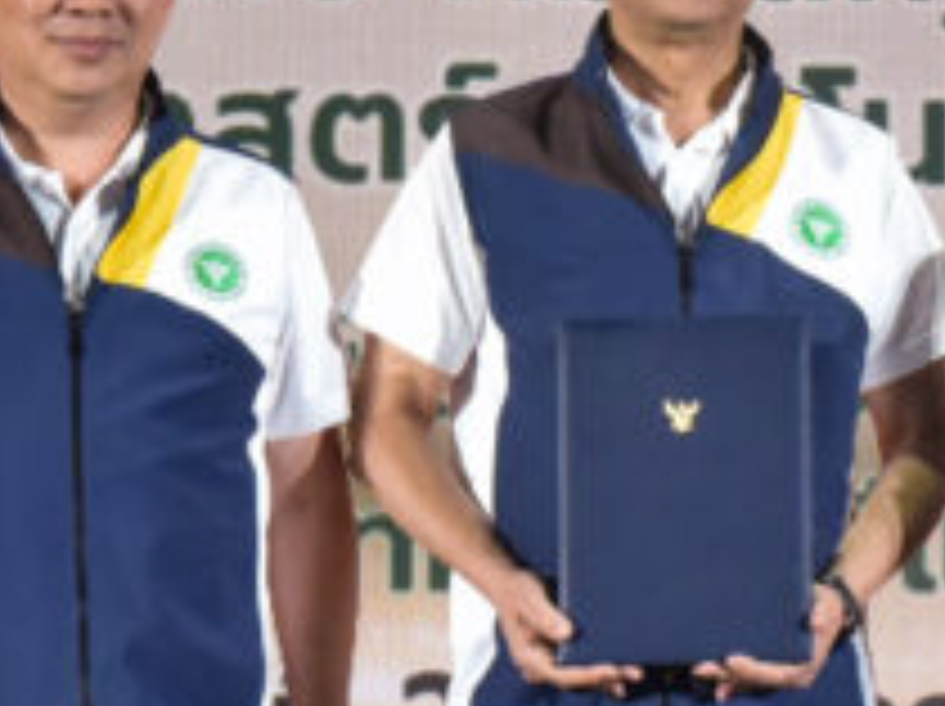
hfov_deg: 8.1
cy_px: 573
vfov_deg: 6.1
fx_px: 6653
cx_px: 994
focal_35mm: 244
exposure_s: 1/160
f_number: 9
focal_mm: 52
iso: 4000
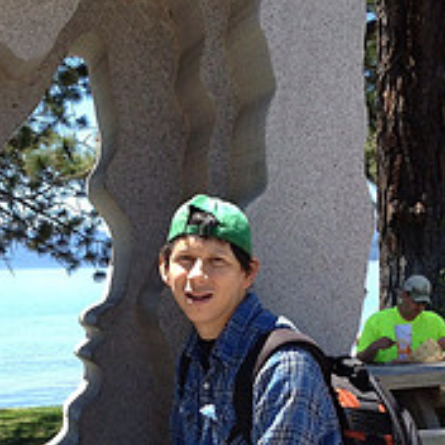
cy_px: 449
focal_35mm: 102
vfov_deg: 16.7
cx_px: 225
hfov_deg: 17.1
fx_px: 1484
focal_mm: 4.28
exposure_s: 1/613
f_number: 2.4
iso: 50
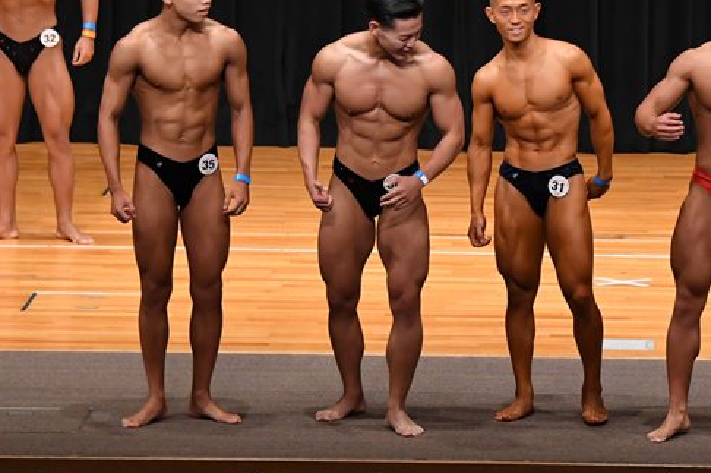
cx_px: 541
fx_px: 5288
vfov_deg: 5.1
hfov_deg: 7.7
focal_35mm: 268
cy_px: 168
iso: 4000
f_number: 5.6
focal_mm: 112
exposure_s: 1/400
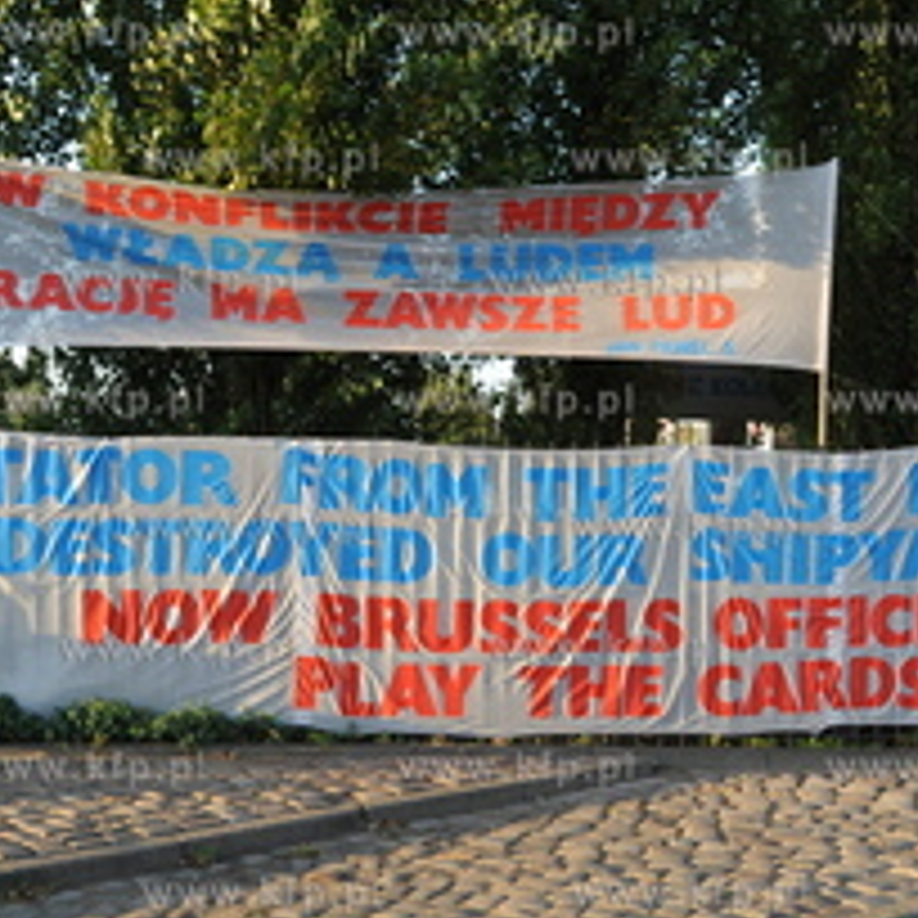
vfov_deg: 33.8
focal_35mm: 50
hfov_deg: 34.0
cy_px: 585
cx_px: 418
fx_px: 1500
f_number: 8
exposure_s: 1/60
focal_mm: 30
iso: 200
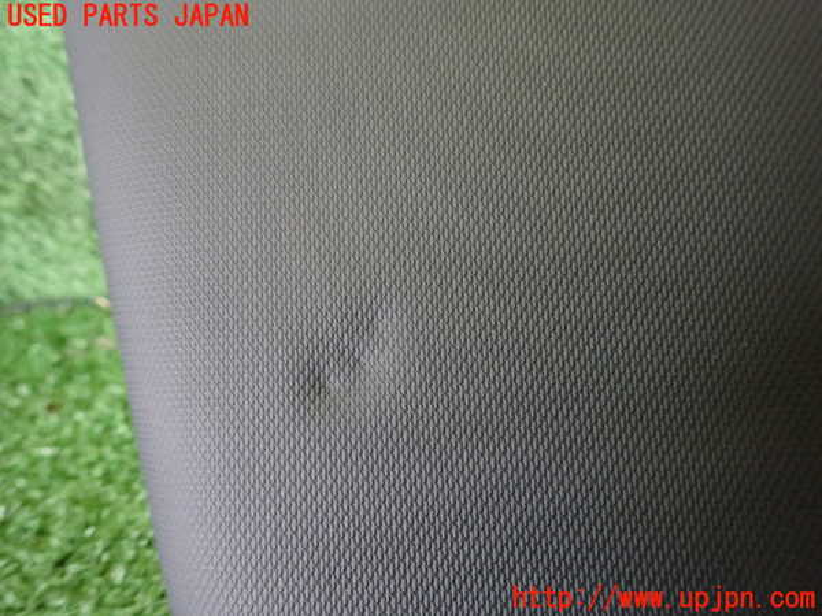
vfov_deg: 54.9
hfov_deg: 69.4
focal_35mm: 25
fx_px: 594
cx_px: 411
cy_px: 308
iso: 640
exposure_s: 1/30
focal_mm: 4.5
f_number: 2
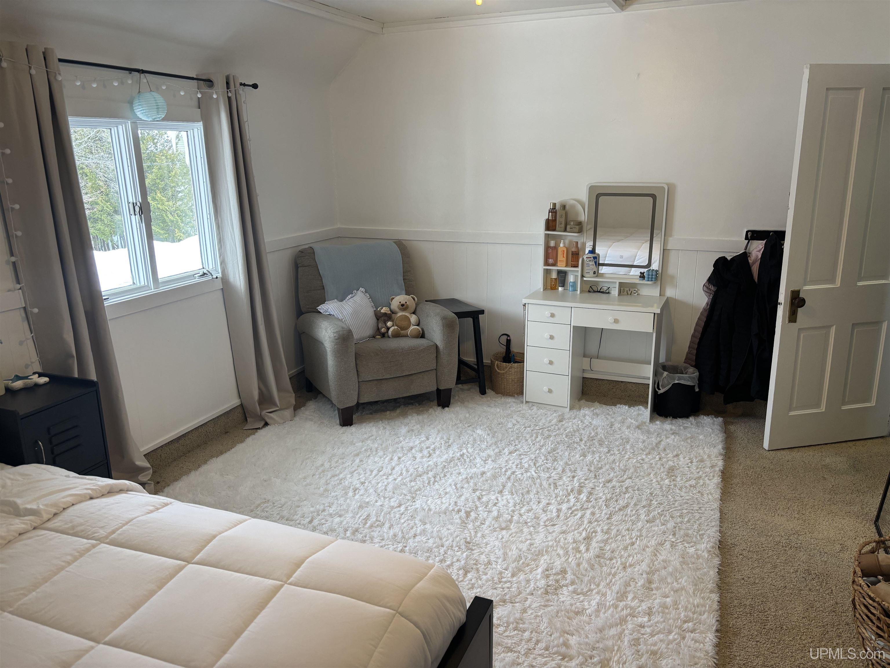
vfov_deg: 53.1
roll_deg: +1.7
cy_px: 334
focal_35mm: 26
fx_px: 668
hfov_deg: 67.3
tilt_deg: -15.2
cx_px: 445
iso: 100
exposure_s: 1/120
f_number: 1.6
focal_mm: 5.96
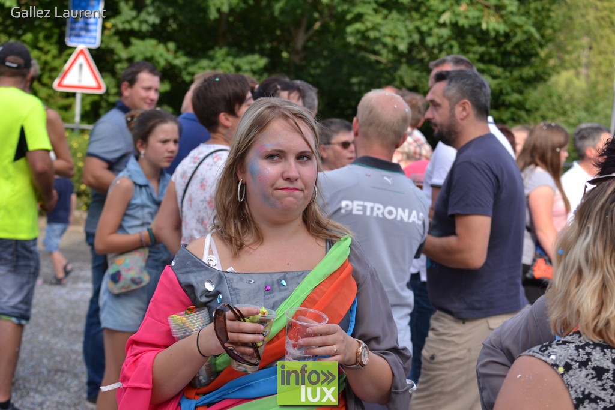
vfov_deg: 18.2
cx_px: 308
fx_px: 1281
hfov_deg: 27.0
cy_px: 205
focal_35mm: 75
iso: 100
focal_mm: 50
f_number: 5
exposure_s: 1/200
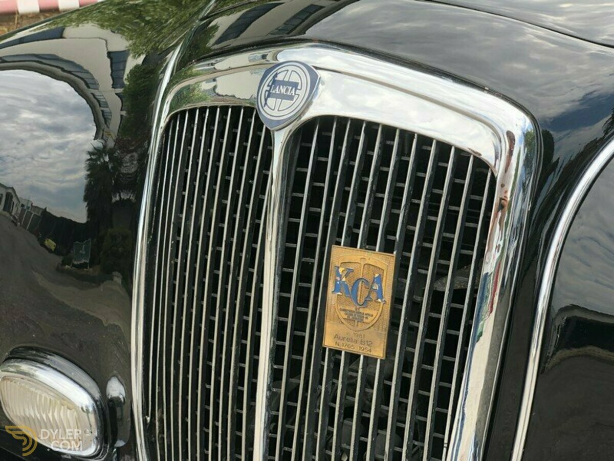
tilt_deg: -21.0
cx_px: 307
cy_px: 230
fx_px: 922
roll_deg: +4.2
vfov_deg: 28.0
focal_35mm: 52
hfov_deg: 36.8
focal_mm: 6
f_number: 2.4
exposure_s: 1/157
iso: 16
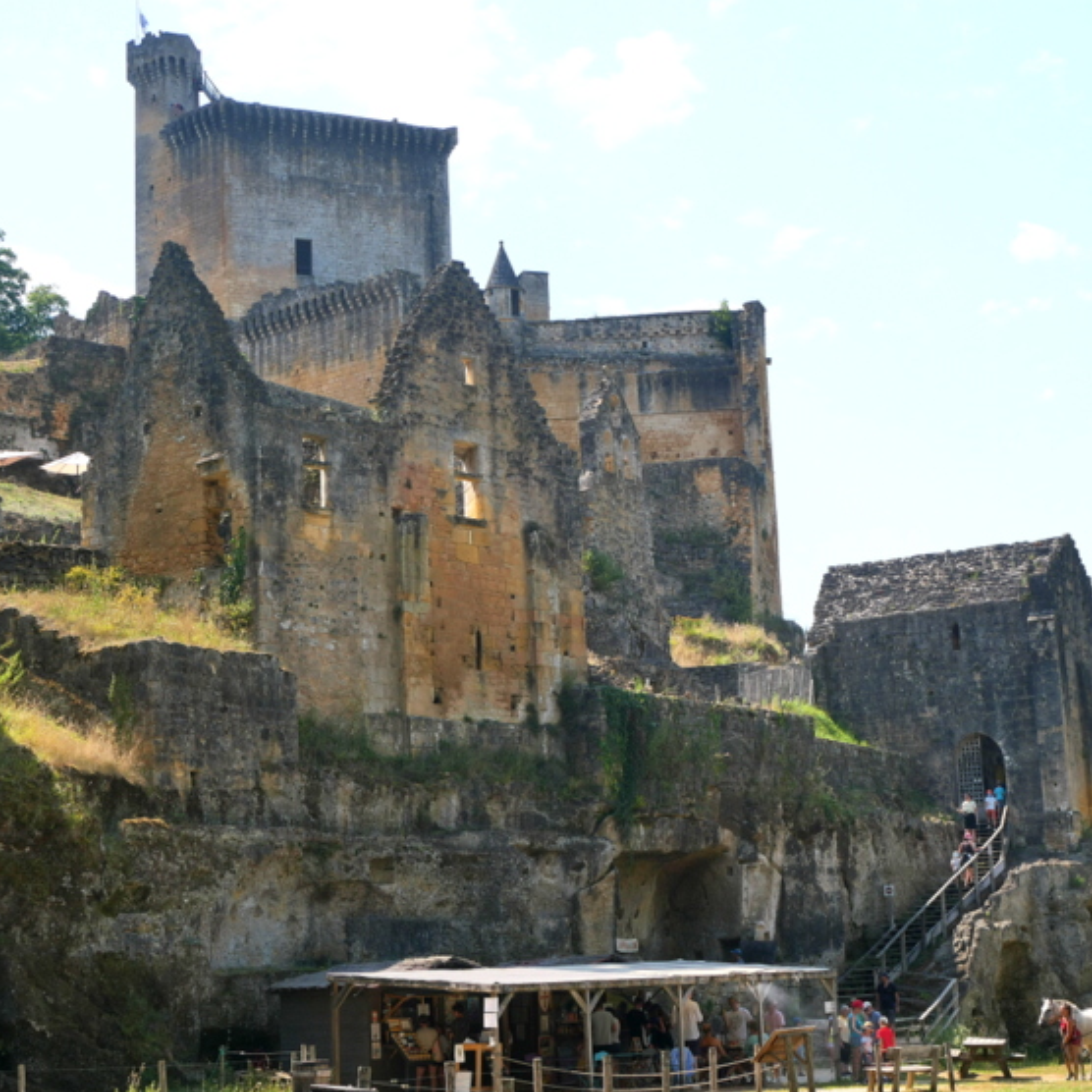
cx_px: 652
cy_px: 538
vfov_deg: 28.2
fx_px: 2177
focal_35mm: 61
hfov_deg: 28.1
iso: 200
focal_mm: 24
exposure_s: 1/400
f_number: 9
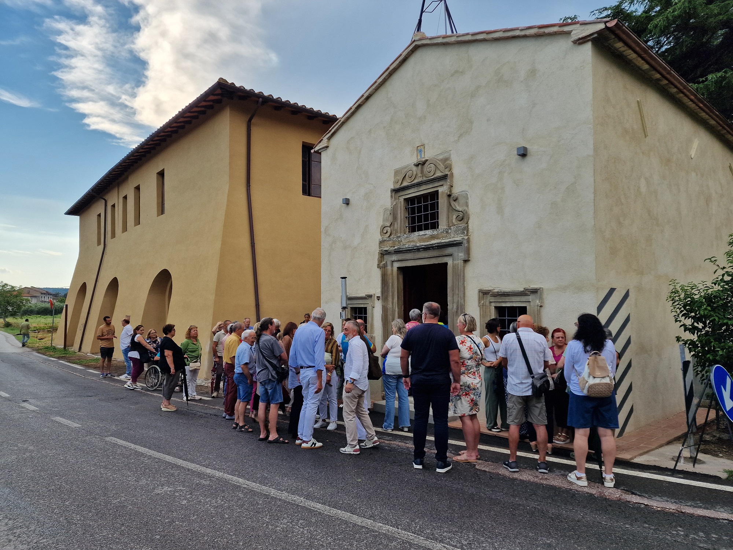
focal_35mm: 23
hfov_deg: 73.9
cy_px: 275
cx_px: 366
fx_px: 487
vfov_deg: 58.9
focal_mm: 6.4
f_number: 1.8
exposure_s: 1/758
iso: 50
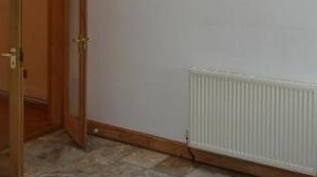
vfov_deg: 21.3
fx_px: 445
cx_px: 218
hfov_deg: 38.6
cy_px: -25
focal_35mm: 53
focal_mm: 4.1
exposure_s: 1/30
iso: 200
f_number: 3.3
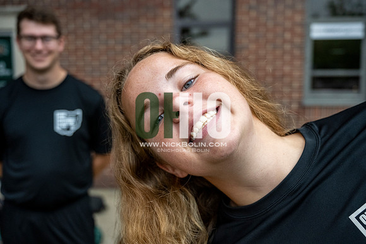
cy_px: 122
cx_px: 183
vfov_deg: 34.2
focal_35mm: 39
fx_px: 397
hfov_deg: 49.5
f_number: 4
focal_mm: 39
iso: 1600
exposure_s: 1/4000
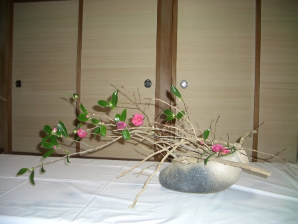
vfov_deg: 40.7
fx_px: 301
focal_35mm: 35
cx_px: 149
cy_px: 112
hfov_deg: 52.6
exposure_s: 1/60
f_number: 2.6
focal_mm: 5.8
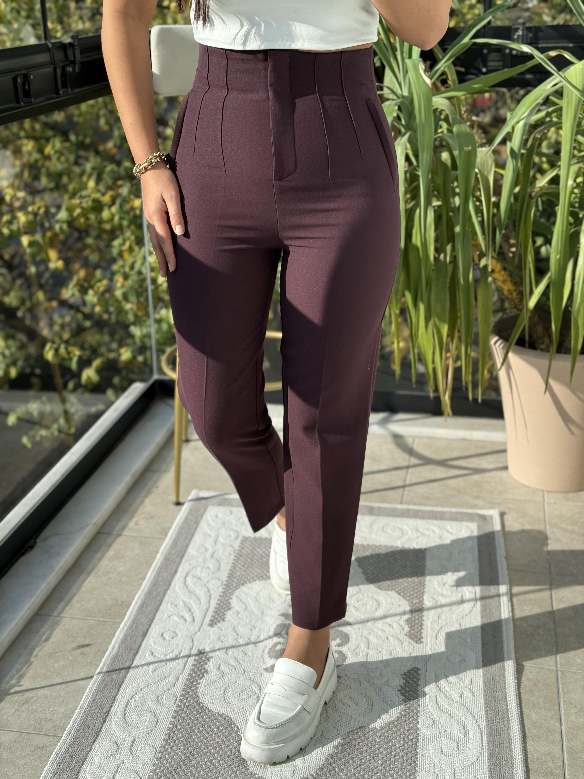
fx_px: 1080
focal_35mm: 48
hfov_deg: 30.3
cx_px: 292
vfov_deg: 39.7
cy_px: 390
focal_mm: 6.76
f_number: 1.78
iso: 64
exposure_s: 1/895
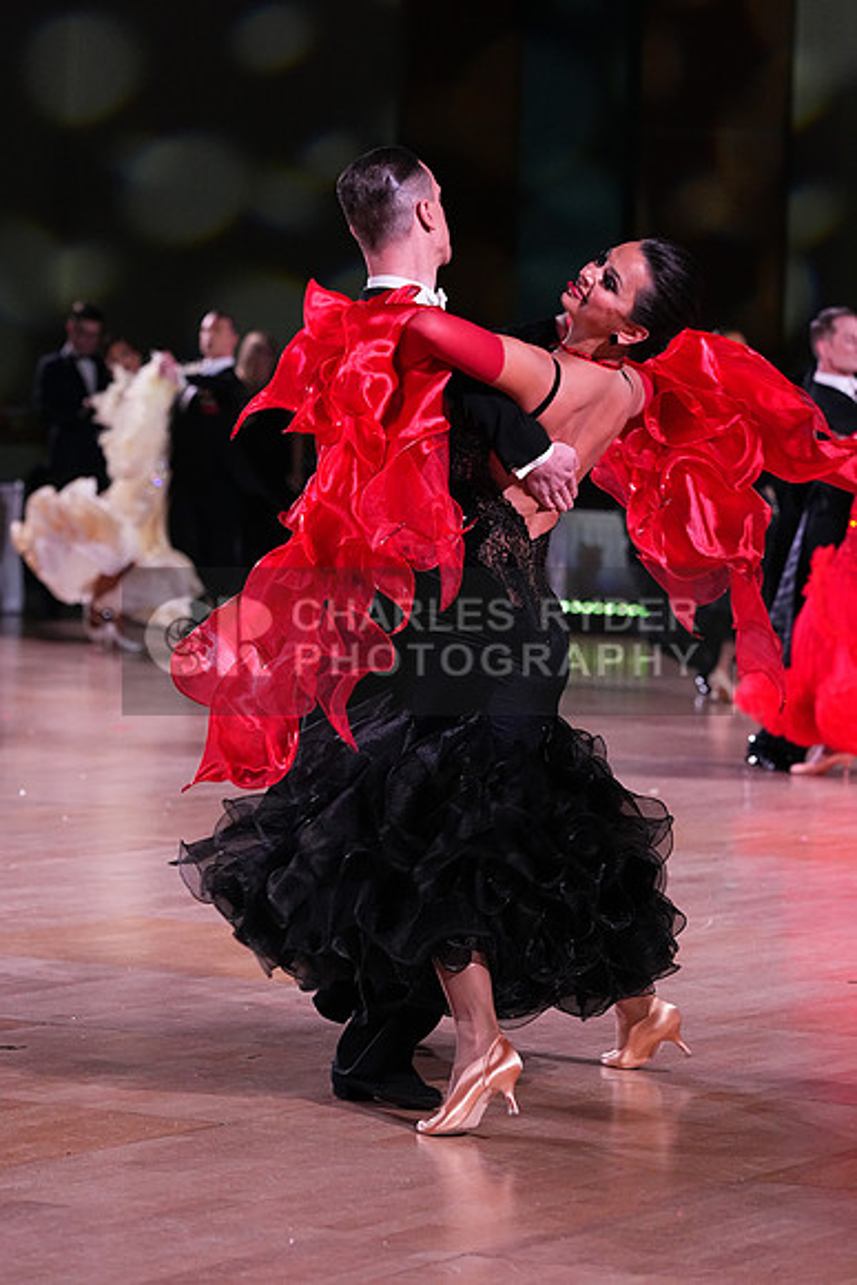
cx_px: 428
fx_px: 4924
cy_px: 642
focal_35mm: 138
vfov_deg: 14.9
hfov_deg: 9.9
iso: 5000
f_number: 5
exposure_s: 1/320
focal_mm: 138
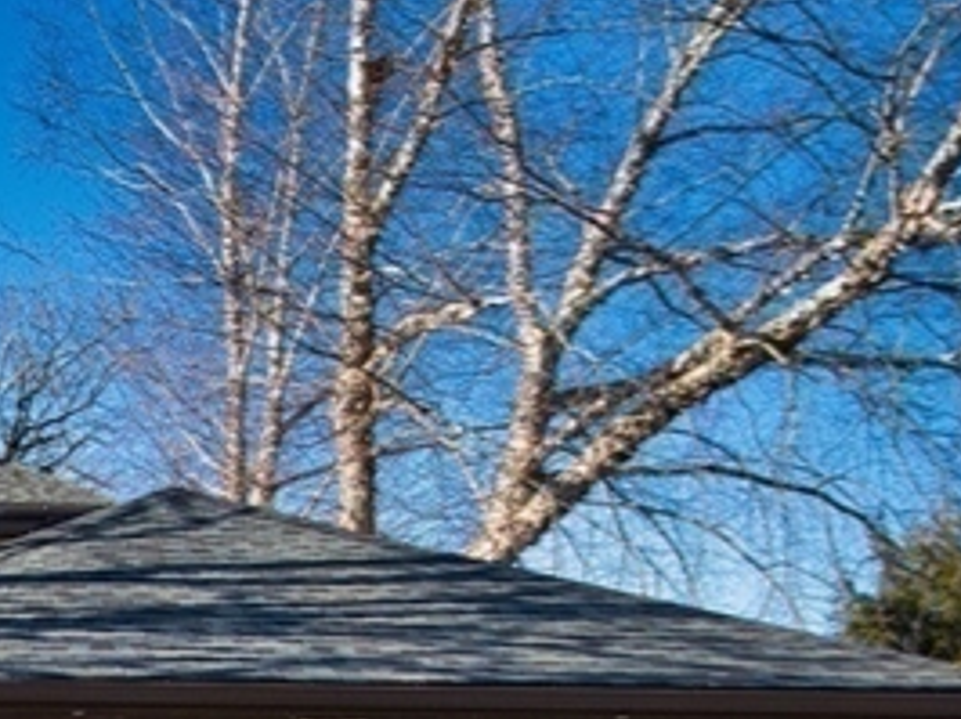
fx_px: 2136
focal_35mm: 77
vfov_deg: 17.7
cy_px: 979
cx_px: -284
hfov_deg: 22.7
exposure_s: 1/640
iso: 100
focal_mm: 10
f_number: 4
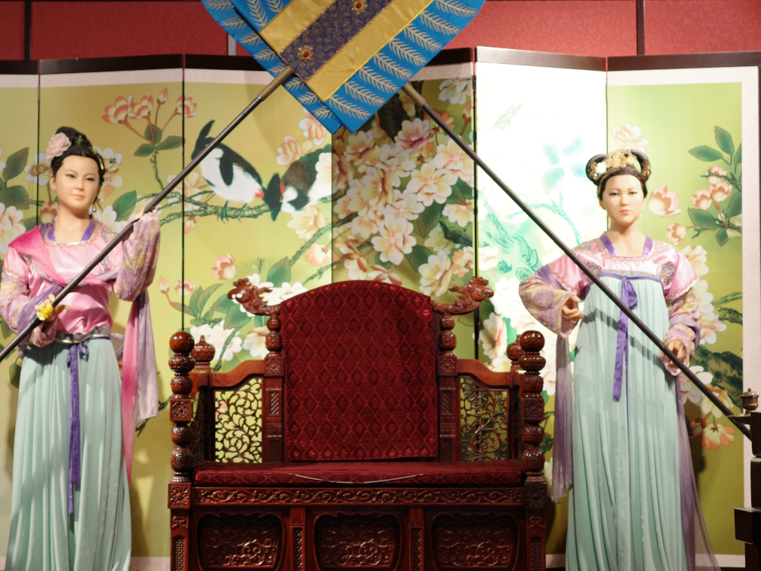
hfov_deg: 26.7
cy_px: 251
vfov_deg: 20.2
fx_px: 1605
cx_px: 350
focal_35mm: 73
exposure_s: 1/40
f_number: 2.8
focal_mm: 26
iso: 640
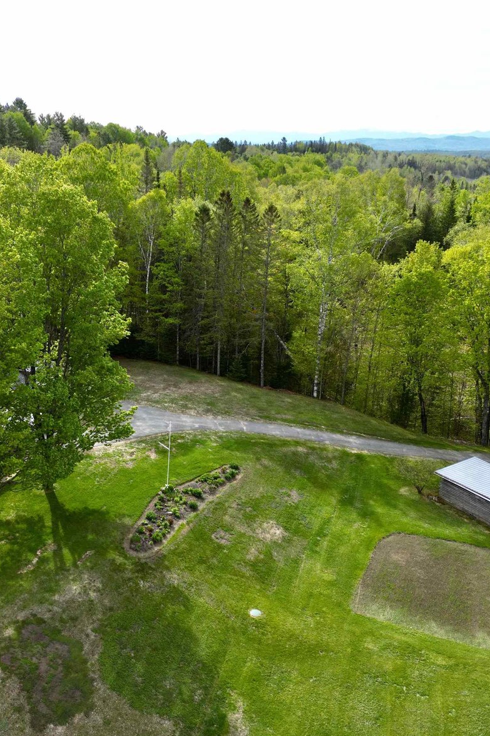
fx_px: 694
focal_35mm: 34
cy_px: 371
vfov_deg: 55.8
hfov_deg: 38.1
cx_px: 136
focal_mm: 6.72
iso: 200
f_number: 1.7
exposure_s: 1/1250
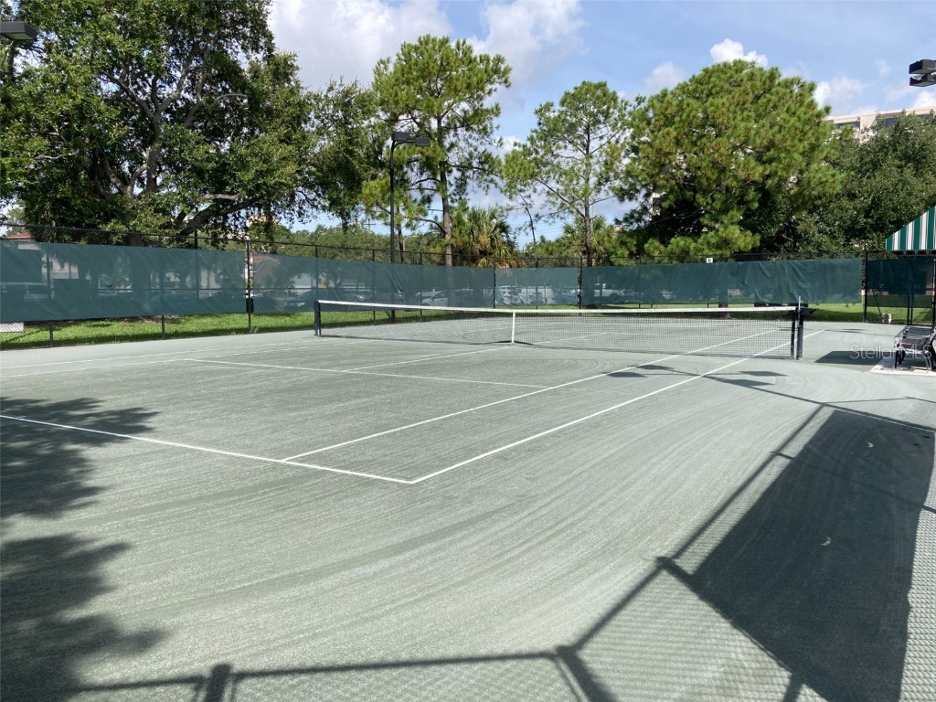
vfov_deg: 49.7
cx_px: 468
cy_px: 351
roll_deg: -0.8
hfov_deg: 63.4
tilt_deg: -4.3
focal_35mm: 28
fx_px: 757
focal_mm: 3.99
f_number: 1.8
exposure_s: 1/1845
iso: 20
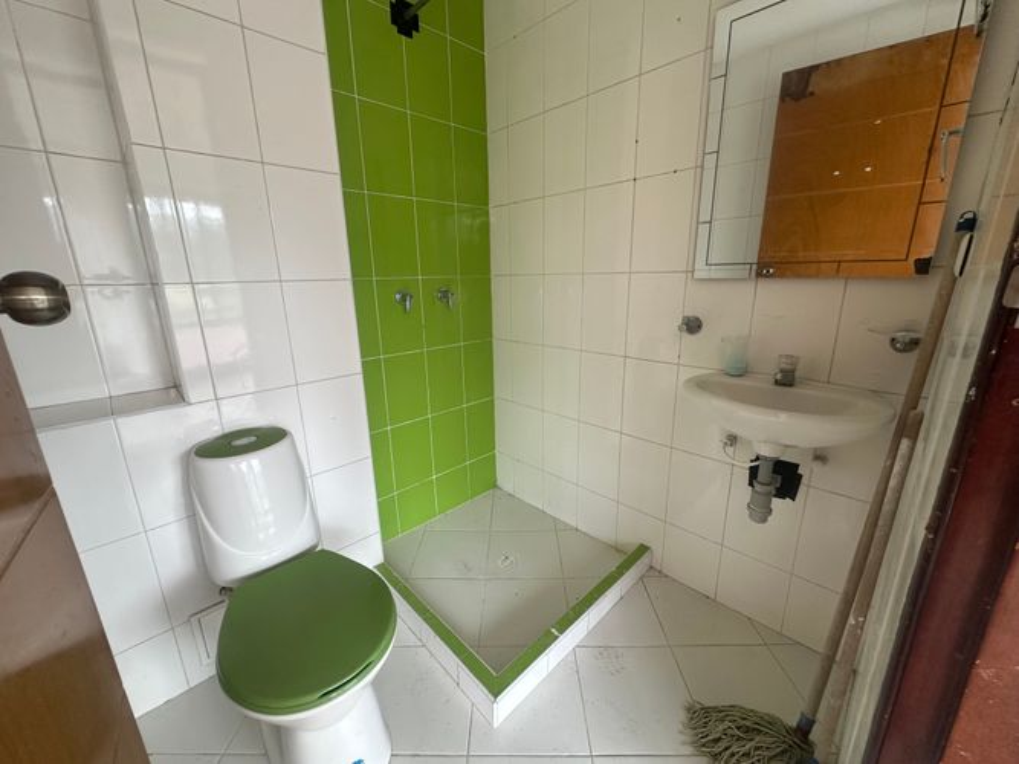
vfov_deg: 85.7
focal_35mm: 14
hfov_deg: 102.1
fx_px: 412
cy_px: 382
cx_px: 510
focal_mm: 2.22
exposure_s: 1/99
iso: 125
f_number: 2.2
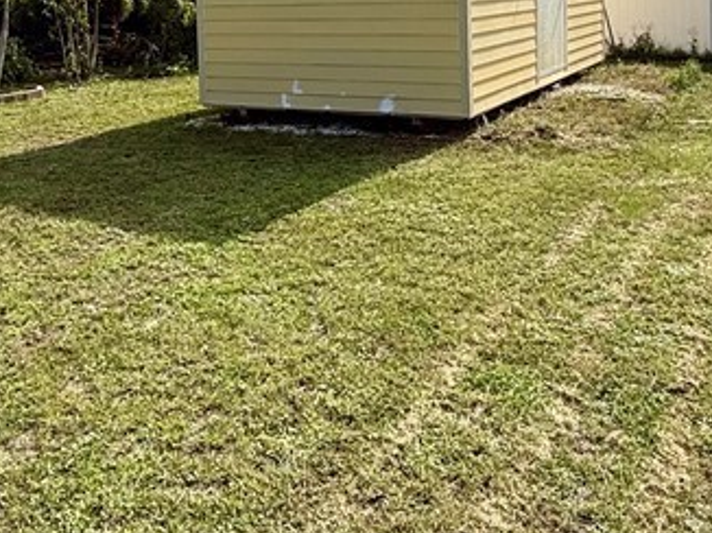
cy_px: 31
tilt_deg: -1.5
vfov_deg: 31.0
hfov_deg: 43.0
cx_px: 336
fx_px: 904
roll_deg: +1.2
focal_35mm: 44
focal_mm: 2.22
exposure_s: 1/2237
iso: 50
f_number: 2.2
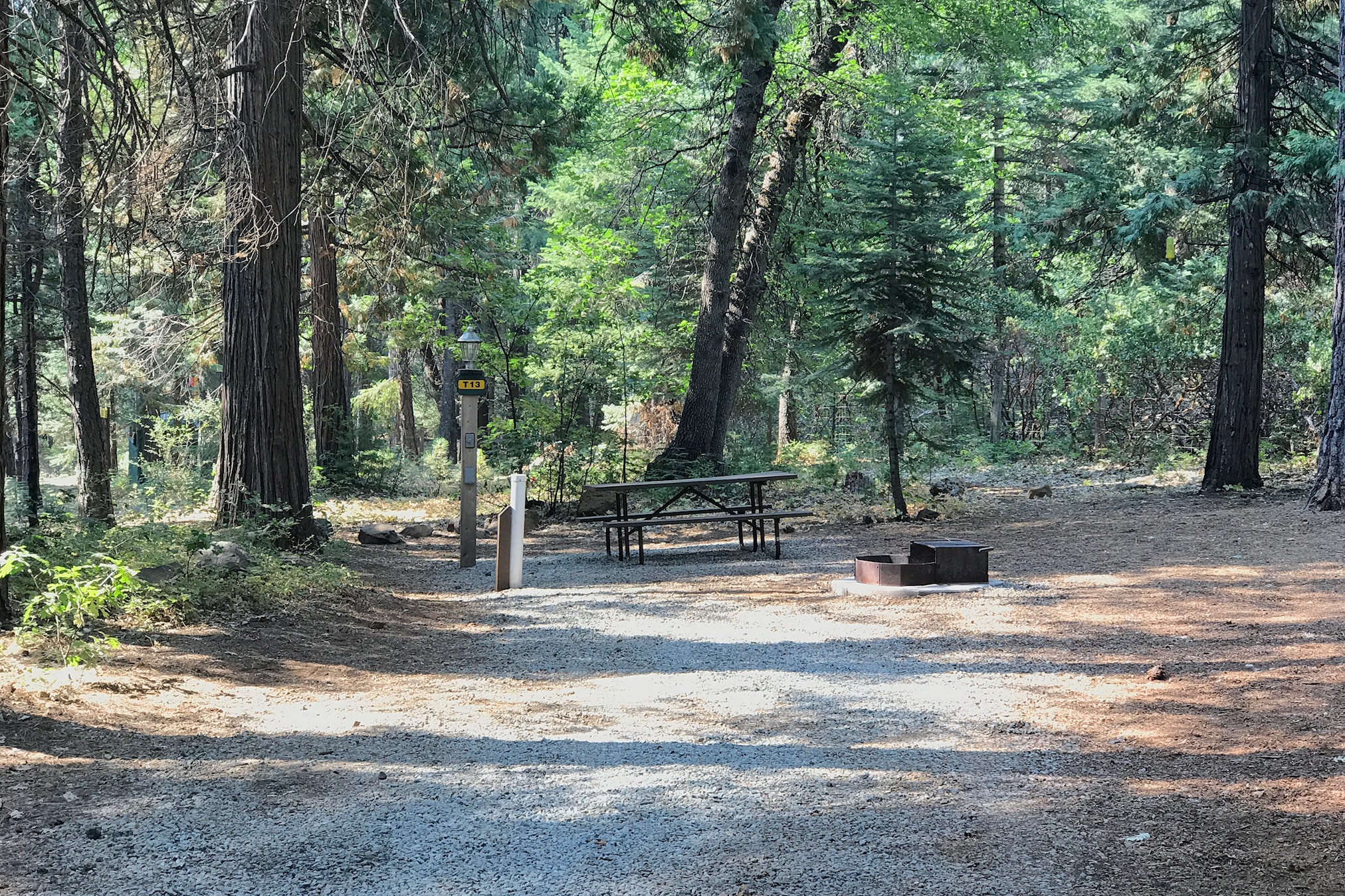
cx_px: 674
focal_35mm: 60
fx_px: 2241
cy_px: 442
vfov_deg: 22.6
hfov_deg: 33.4
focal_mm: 6.6
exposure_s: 1/60
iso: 25
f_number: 2.8
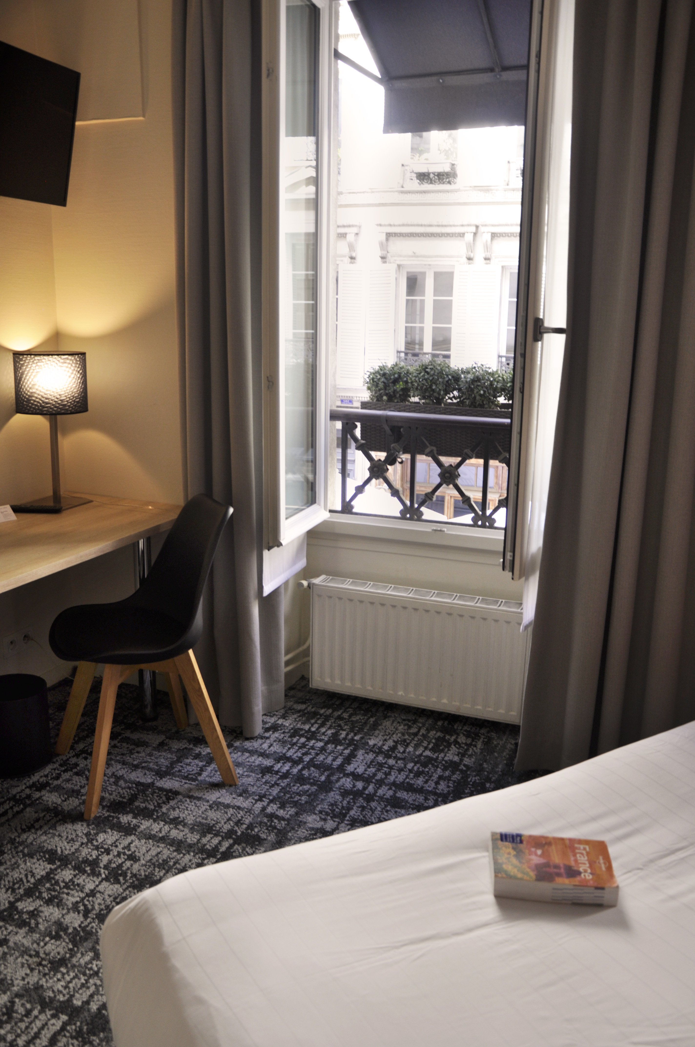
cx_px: 348
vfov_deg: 59.6
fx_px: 914
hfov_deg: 41.6
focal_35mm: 32
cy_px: 524
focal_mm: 21
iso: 200
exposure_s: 1/80
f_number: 4.5
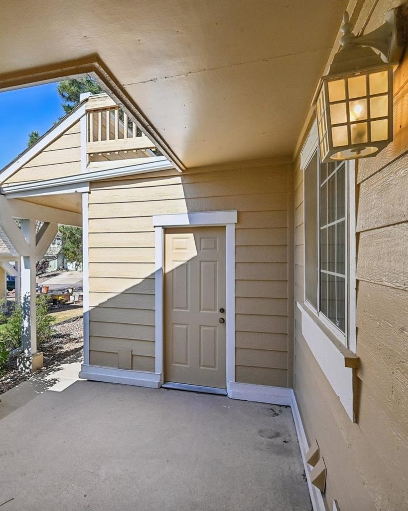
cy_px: 256
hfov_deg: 60.2
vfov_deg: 73.2
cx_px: 140
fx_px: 343
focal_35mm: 23
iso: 400
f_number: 10
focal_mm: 15.5
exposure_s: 1/400
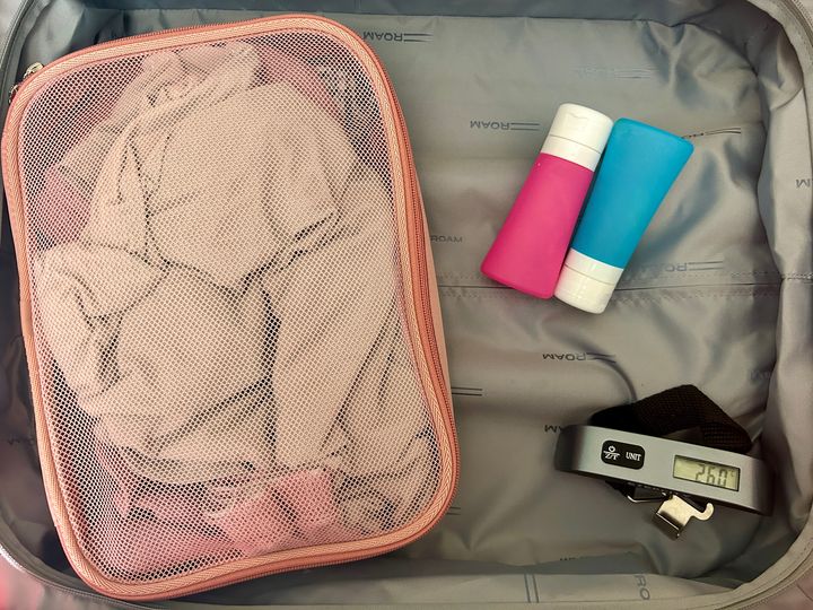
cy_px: 305
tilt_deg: -81.8
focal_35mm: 26
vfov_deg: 53.1
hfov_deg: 67.3
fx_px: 611
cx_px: 406
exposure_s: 1/60
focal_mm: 5.7
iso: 320
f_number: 1.5
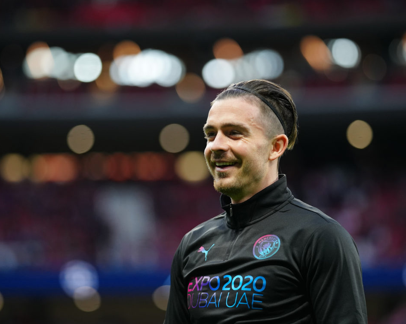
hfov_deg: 8.4
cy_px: 162
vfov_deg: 6.8
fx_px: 2751
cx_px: 185
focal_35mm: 229
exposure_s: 1/1000
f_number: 1.8
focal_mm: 135
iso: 640
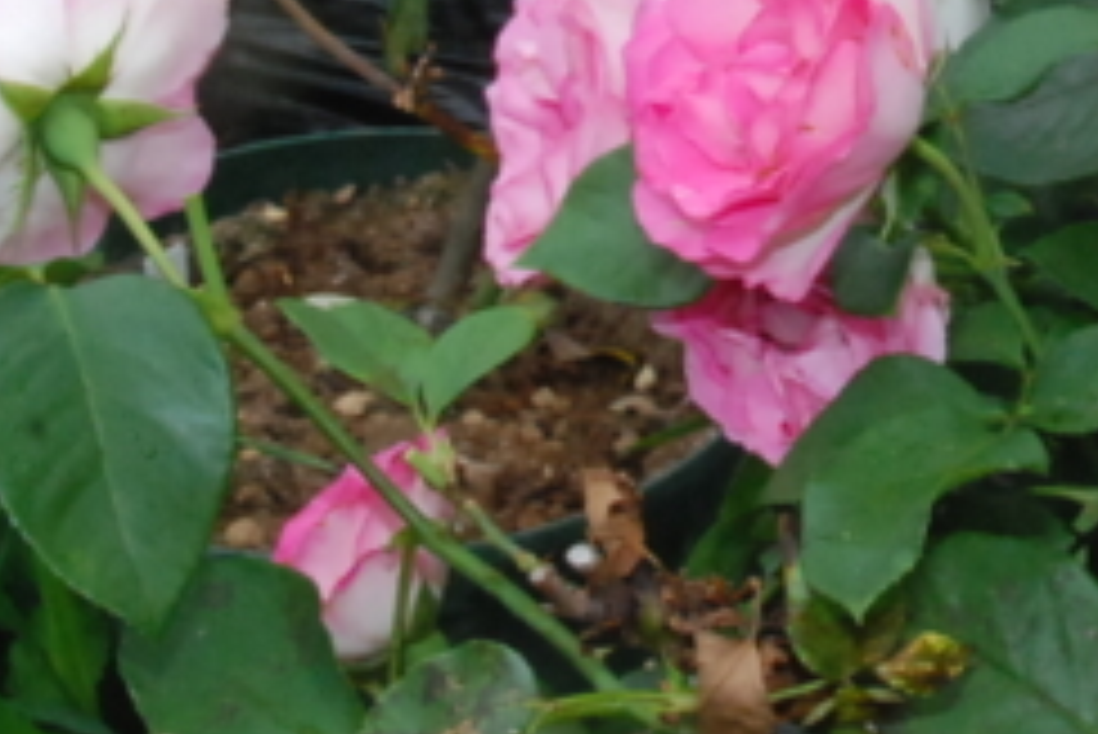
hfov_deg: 10.9
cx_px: 976
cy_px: 5
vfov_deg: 7.3
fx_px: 5707
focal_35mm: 187
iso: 1600
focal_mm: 38
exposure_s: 1/200
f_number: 25
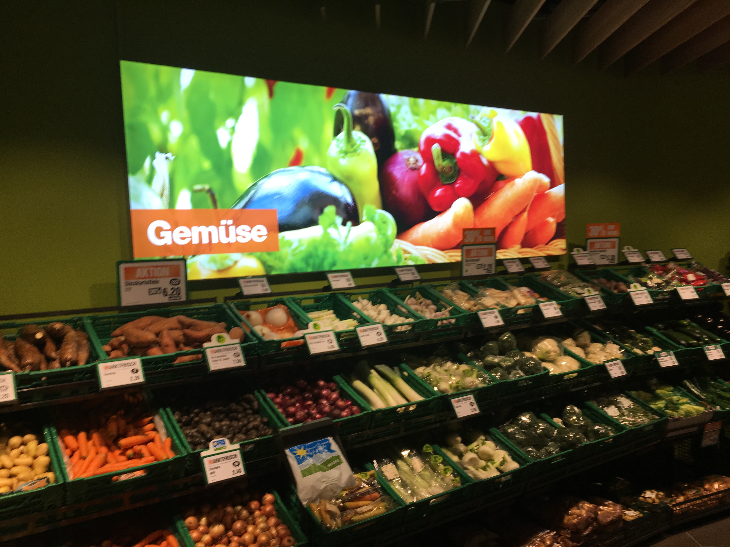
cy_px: 274
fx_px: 612
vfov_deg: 48.2
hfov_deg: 61.7
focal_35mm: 29
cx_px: 365
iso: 32
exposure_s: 1/100
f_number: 2.2
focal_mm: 4.15
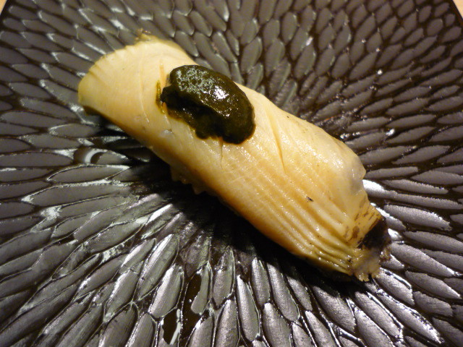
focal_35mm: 33
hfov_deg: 55.4
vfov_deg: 42.9
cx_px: 232
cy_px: 174
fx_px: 441
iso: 320
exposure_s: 1/30
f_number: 2.8
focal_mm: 5.5
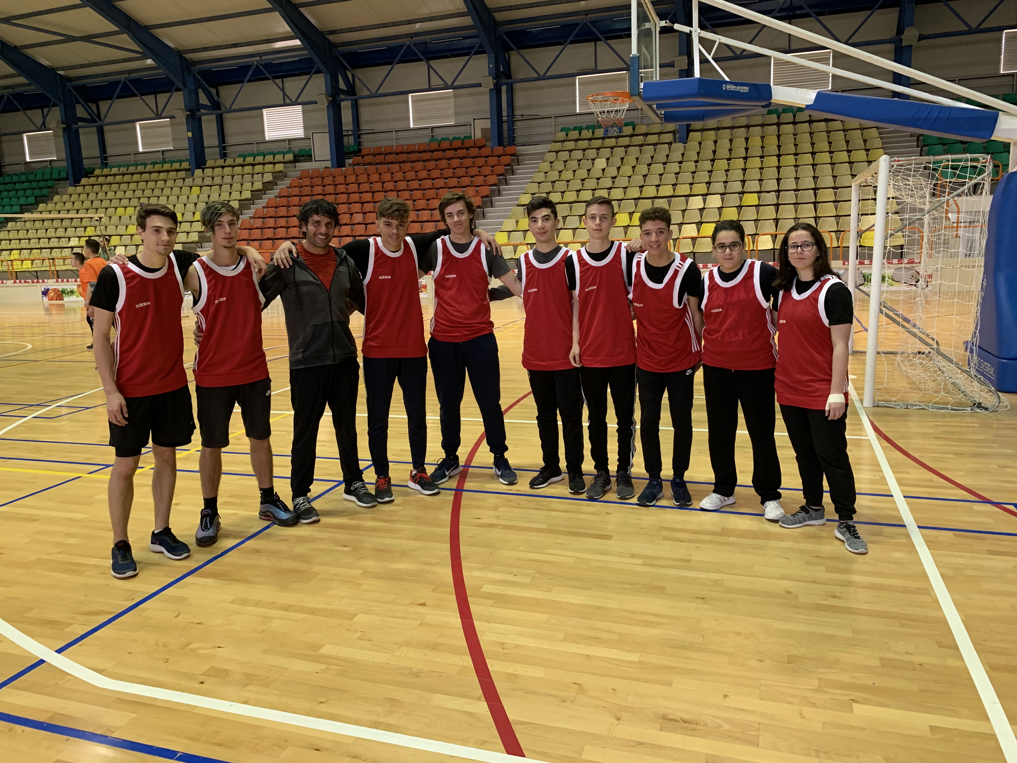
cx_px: 508
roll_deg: +2.5
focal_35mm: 26
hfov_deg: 67.3
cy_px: 382
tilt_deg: -9.7
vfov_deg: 53.1
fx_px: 764
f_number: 1.8
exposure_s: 1/50
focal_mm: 4.25
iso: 160
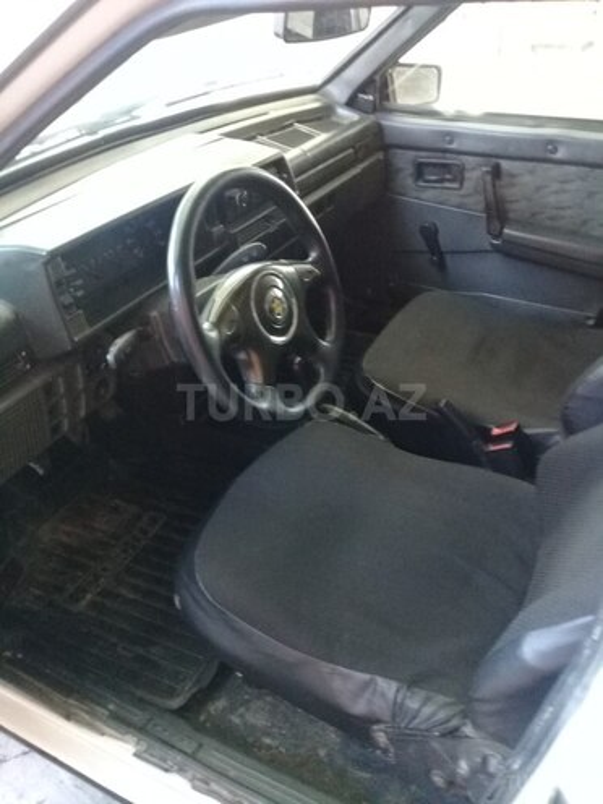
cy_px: 402
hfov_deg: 45.4
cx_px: 302
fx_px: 720
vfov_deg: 58.4
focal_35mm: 31
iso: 320
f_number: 2.2
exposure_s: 1/15
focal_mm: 3.3
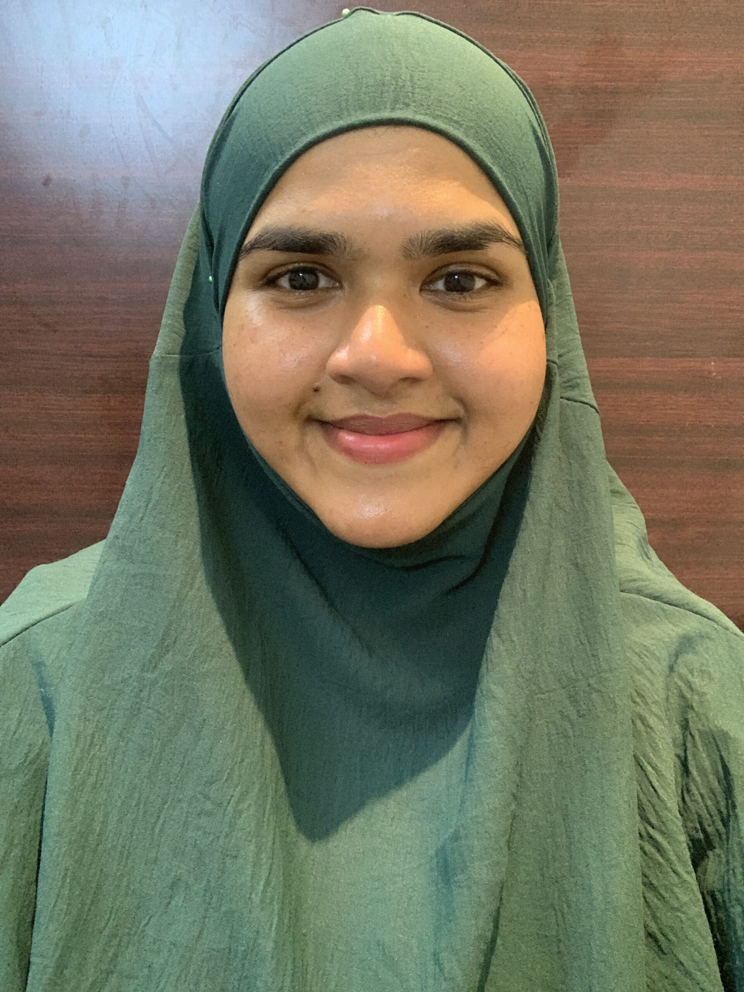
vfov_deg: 56.8
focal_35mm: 32
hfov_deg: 44.2
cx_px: 372
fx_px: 917
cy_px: 496
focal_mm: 2.87
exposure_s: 1/30
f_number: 2.2
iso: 400
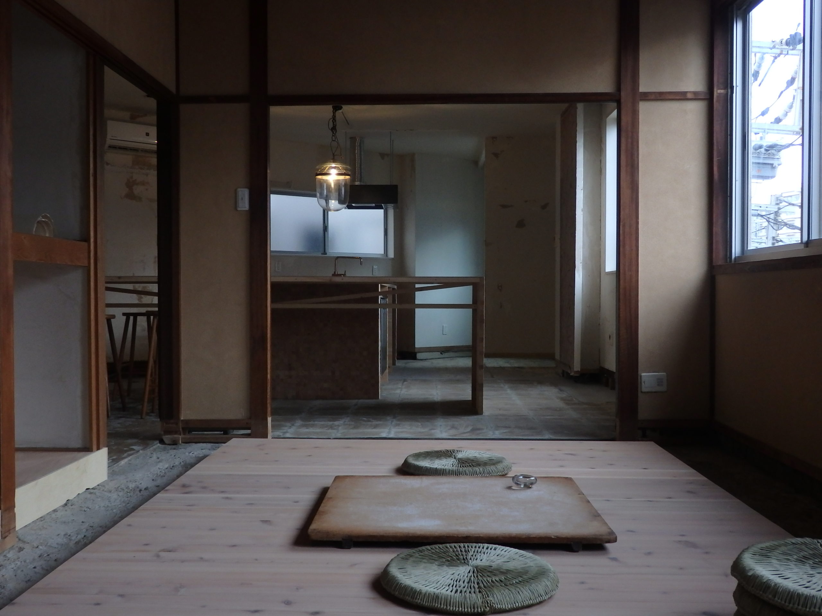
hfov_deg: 50.1
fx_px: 879
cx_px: 411
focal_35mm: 37
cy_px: 308
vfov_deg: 38.7
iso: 320
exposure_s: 1/50
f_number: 3.6
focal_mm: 6.6
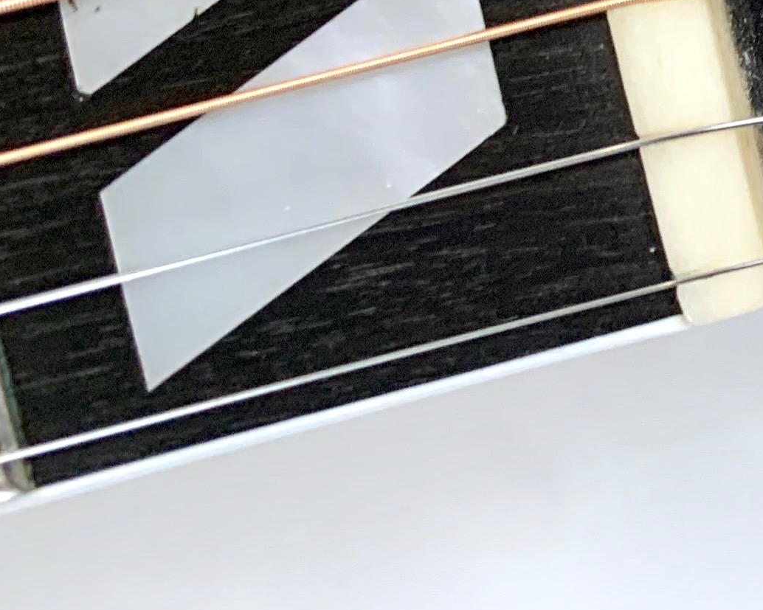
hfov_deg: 16.2
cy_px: -282
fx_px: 2235
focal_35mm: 99
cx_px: 1391
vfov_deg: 14.6
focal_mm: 4.25
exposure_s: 1/100
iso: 64
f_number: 1.8
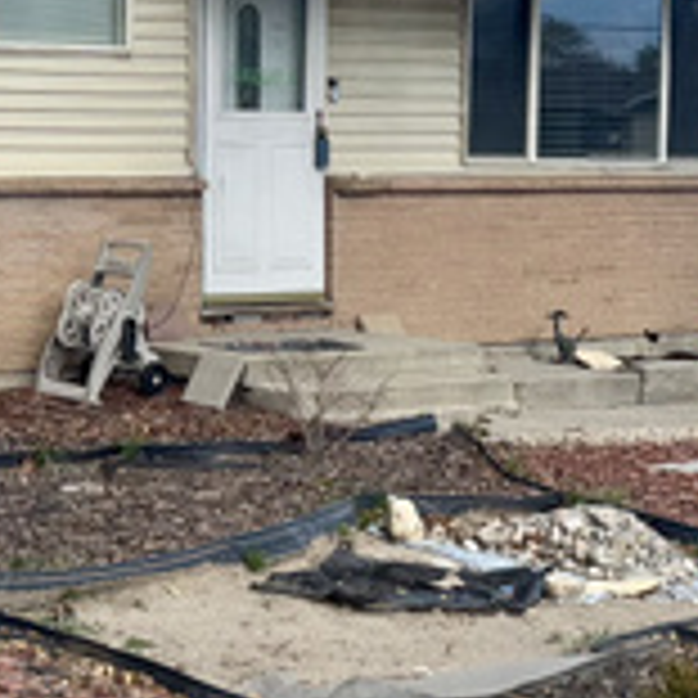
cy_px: 41
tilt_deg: -1.6
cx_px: -135
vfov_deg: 17.9
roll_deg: -1.0
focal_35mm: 95
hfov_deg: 17.5
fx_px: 2167
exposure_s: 1/1399
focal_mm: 5.96
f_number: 1.6
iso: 50
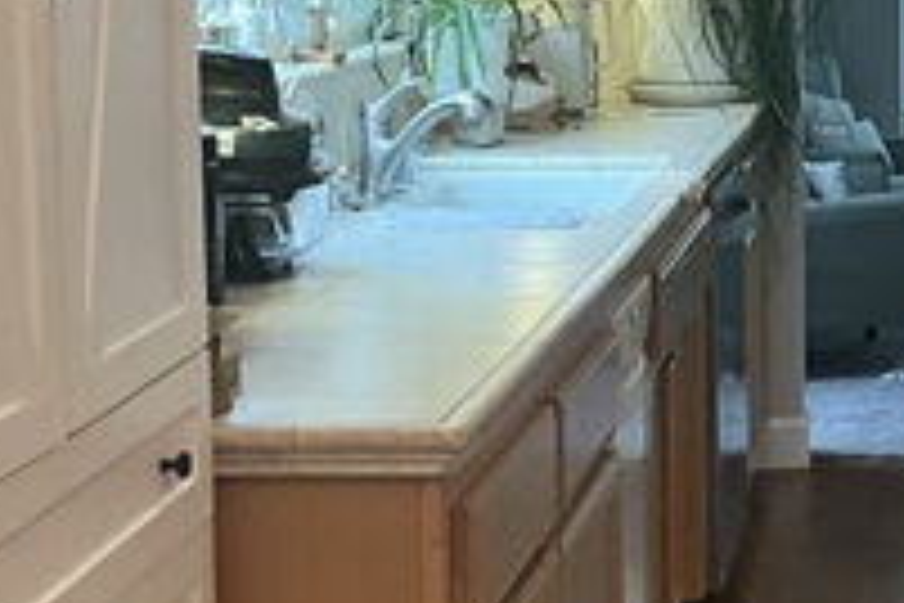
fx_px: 2511
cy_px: 176
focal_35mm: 100
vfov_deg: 13.7
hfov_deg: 19.2
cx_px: 1104
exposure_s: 1/60
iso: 160
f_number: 1.8
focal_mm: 3
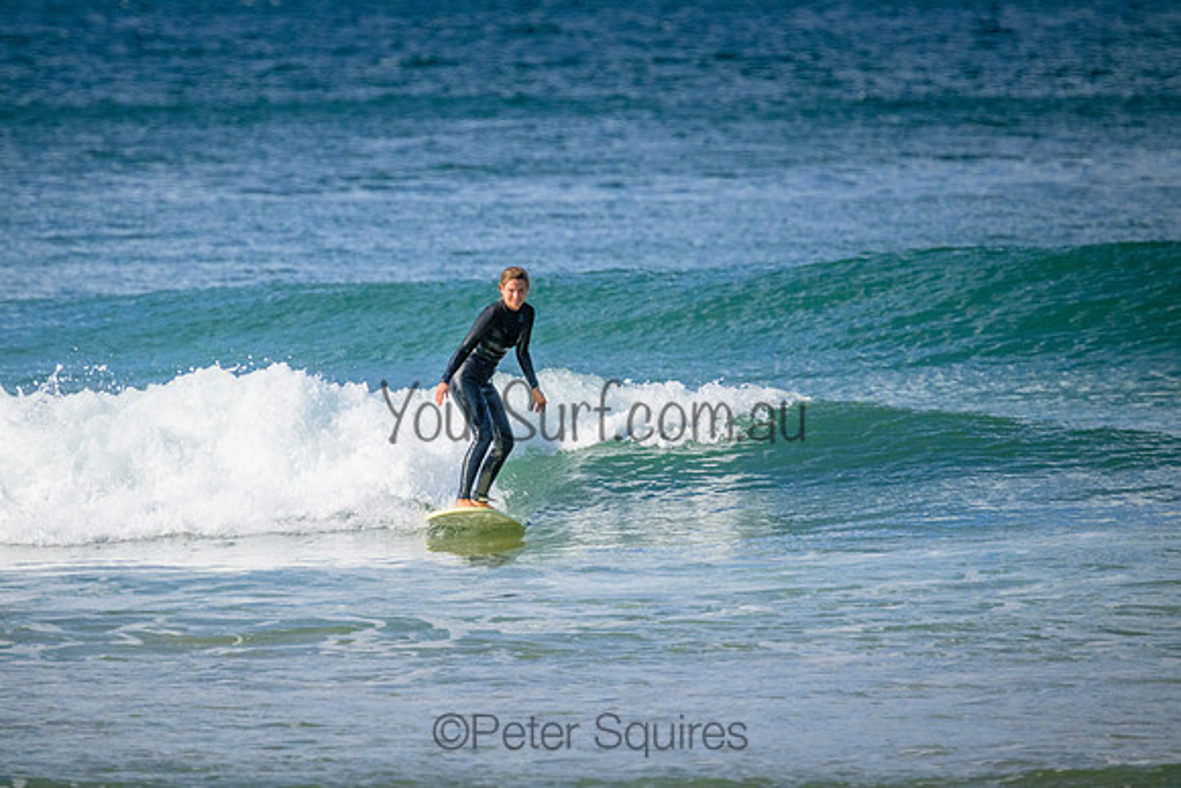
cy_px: 394
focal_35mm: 800
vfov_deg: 1.7
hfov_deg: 2.6
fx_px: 26249
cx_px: 590
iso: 2200
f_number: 11
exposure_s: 1/1250
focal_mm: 800
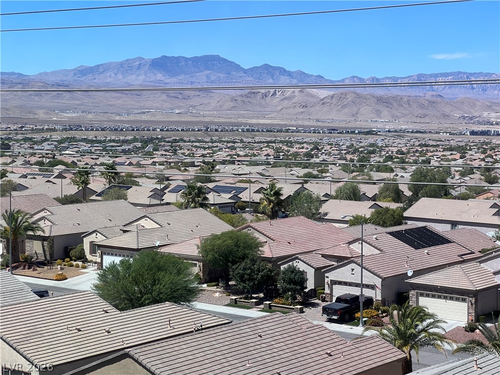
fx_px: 1112
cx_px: 250
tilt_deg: -4.4
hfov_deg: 25.3
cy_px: 188
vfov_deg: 19.1
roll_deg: +0.3
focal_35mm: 77
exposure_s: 1/123
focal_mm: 9
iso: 32
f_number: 2.8
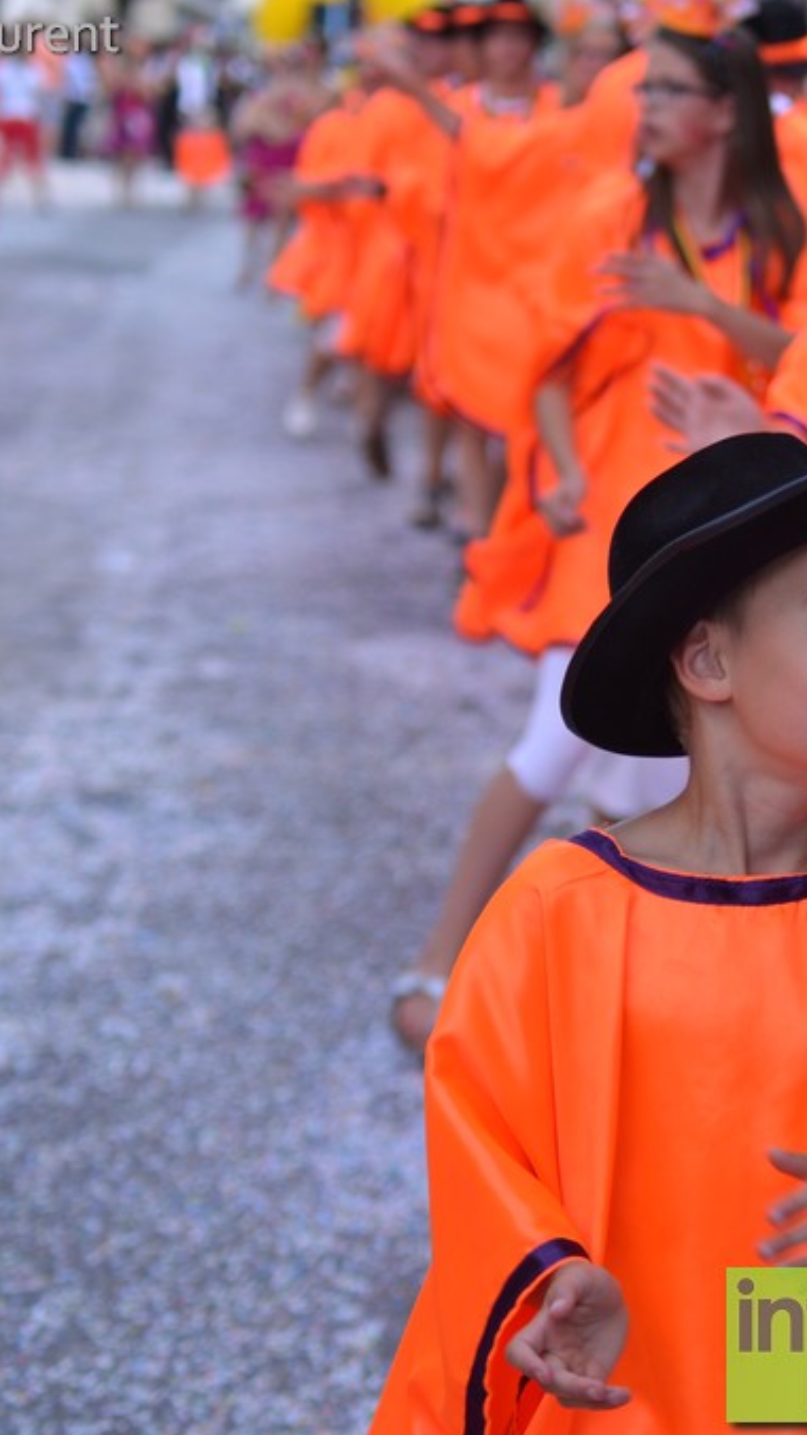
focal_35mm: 119
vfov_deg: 18.0
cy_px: 714
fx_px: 4529
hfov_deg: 10.1
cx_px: 832
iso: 100
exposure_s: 1/200
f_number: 2.8
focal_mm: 50
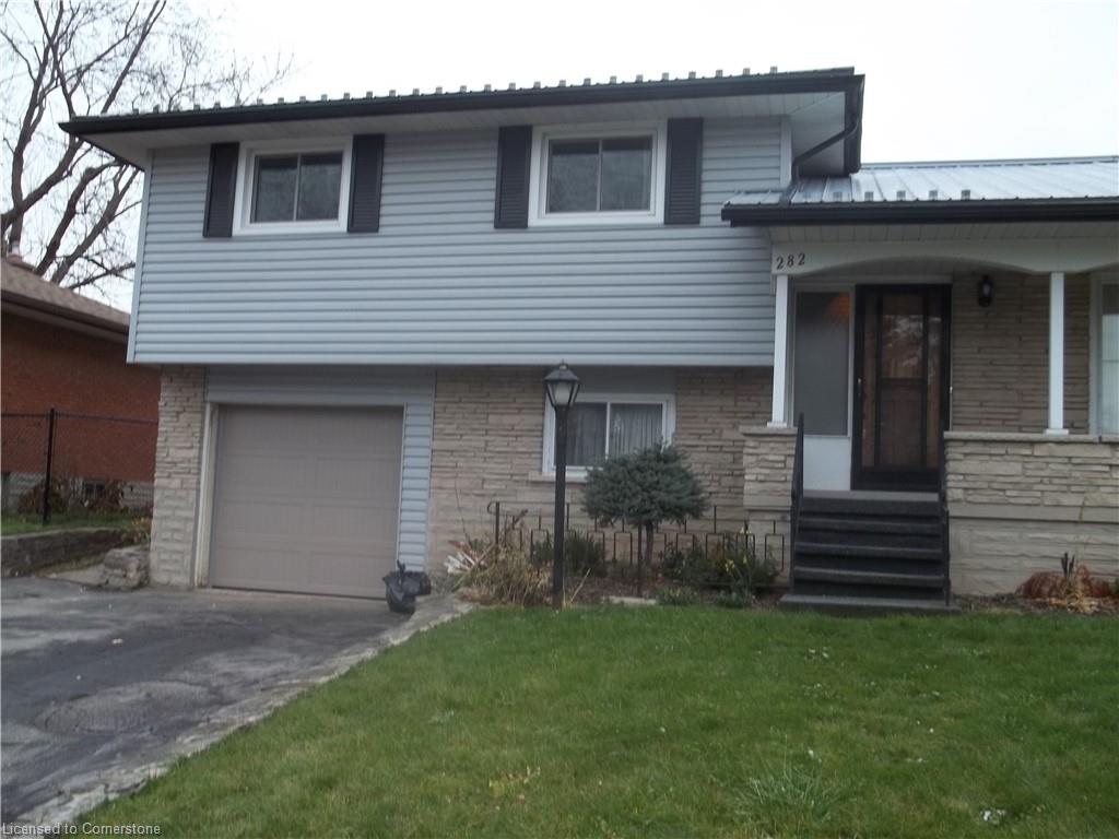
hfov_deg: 55.4
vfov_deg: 42.9
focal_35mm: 33
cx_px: 560
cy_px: 420
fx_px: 1067
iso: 64
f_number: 3.3
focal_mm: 5.9
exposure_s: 1/80
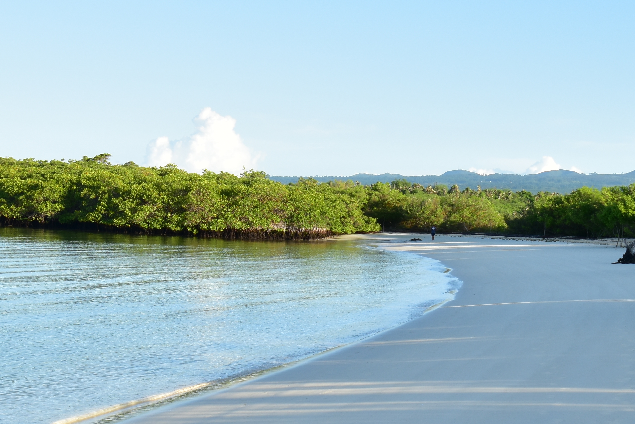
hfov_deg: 24.7
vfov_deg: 16.6
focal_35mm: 82
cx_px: 360
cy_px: 192
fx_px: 1450
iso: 200
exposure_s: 1/320
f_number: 6.3
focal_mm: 23
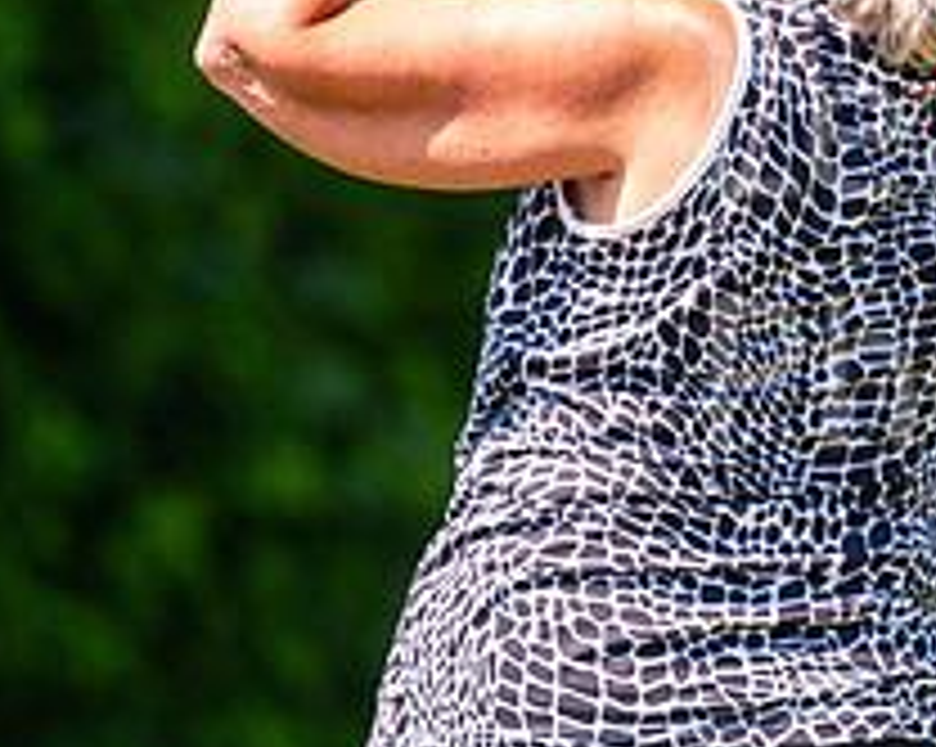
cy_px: 164
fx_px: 21753
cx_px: 1292
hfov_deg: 2.5
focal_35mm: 786
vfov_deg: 2.0
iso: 200
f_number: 5
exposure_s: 1/1000
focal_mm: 300
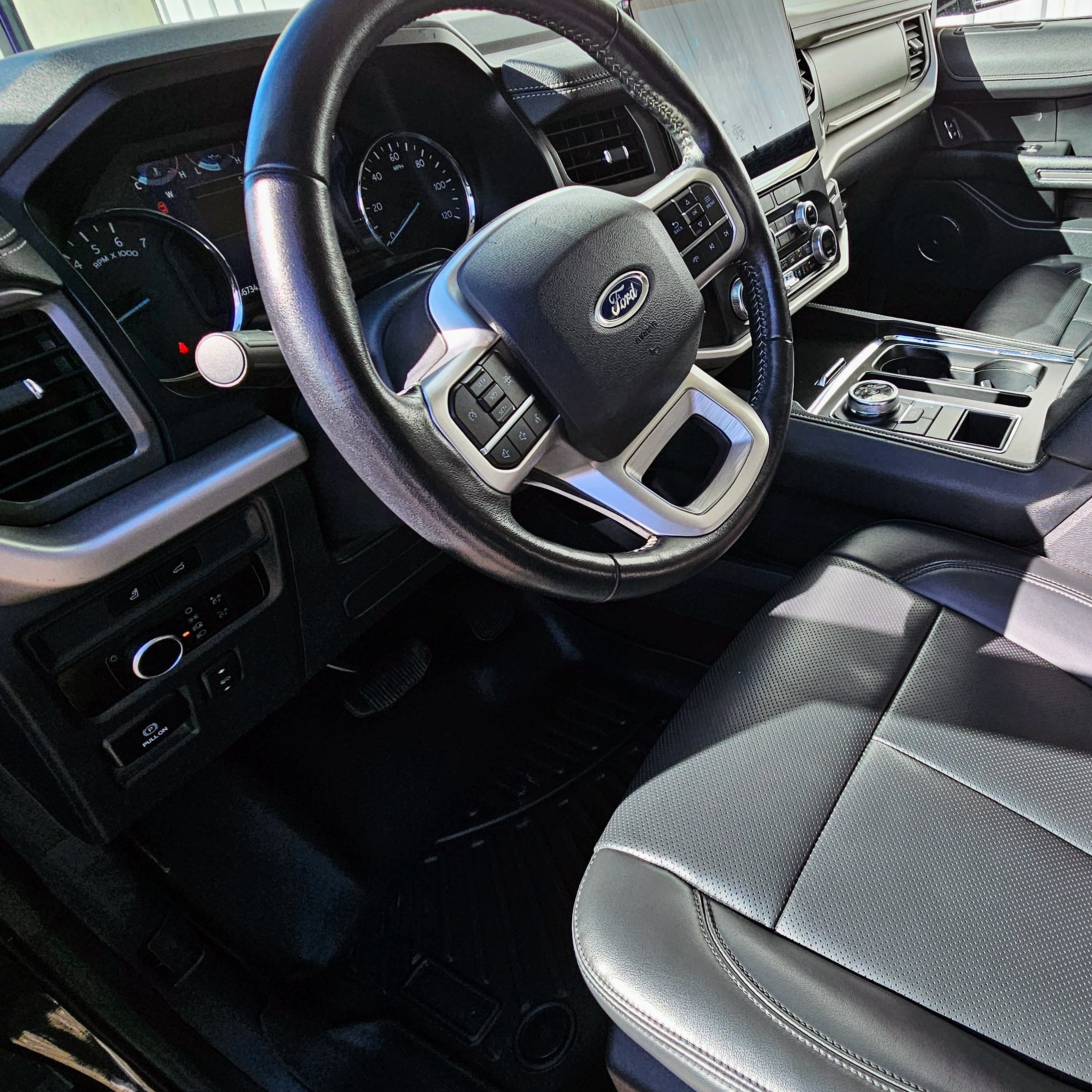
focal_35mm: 21
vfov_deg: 72.0
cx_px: 780
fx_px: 749
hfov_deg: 68.7
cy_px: 491
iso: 50
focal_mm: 2.2
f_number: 2.2
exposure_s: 1/500
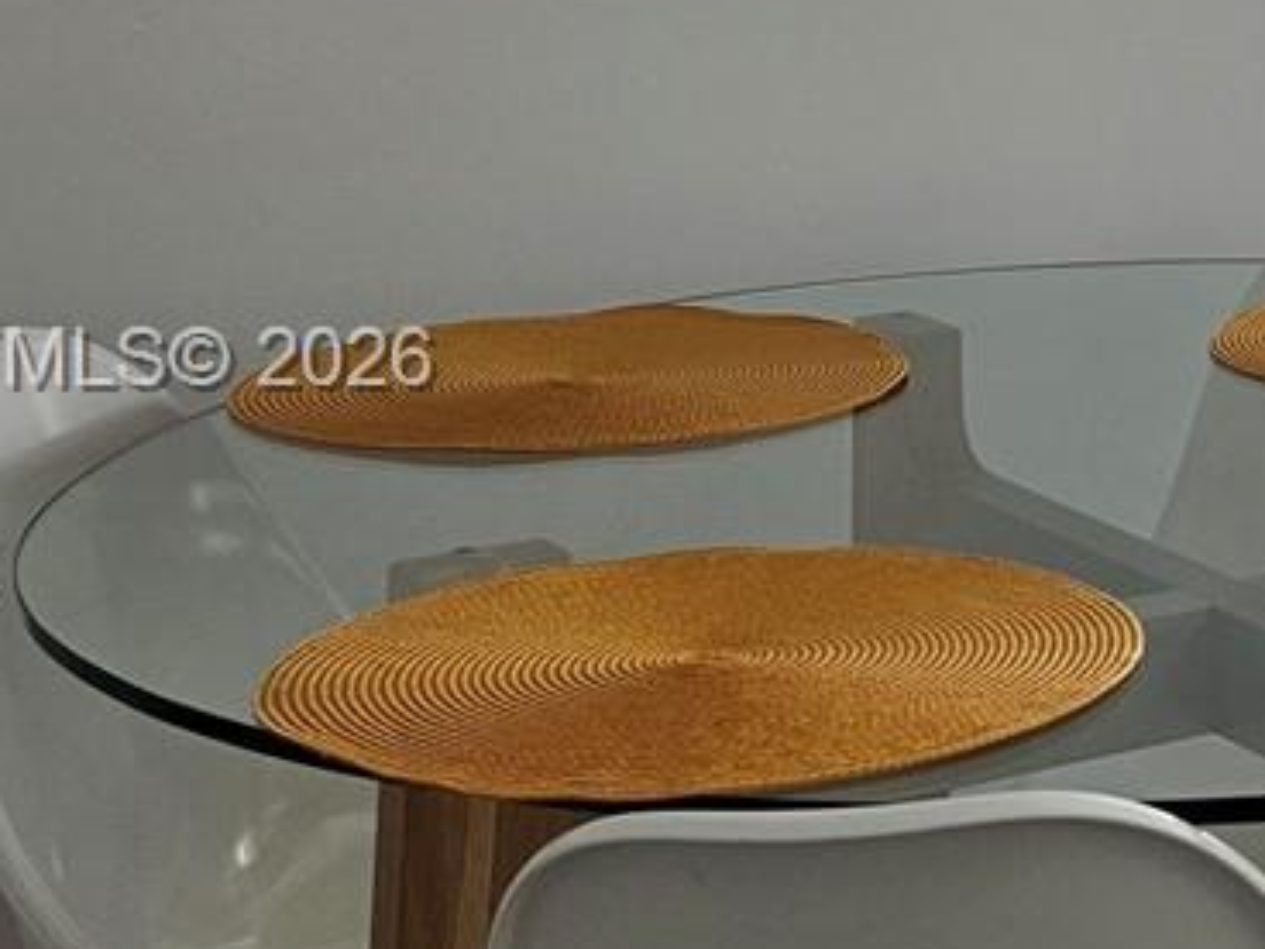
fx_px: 3654
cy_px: 364
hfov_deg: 17.0
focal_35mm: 100
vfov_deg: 14.8
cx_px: 2114
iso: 80
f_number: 1.7
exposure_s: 1/180
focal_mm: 6.3
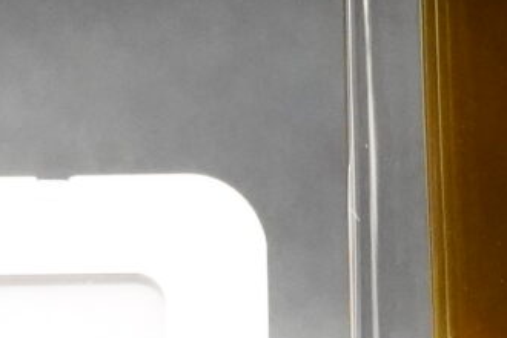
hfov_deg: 2.9
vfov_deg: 2.0
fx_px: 9843
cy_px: -257
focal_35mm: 699
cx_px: 611
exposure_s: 1/60
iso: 12800
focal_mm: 90
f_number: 6.3
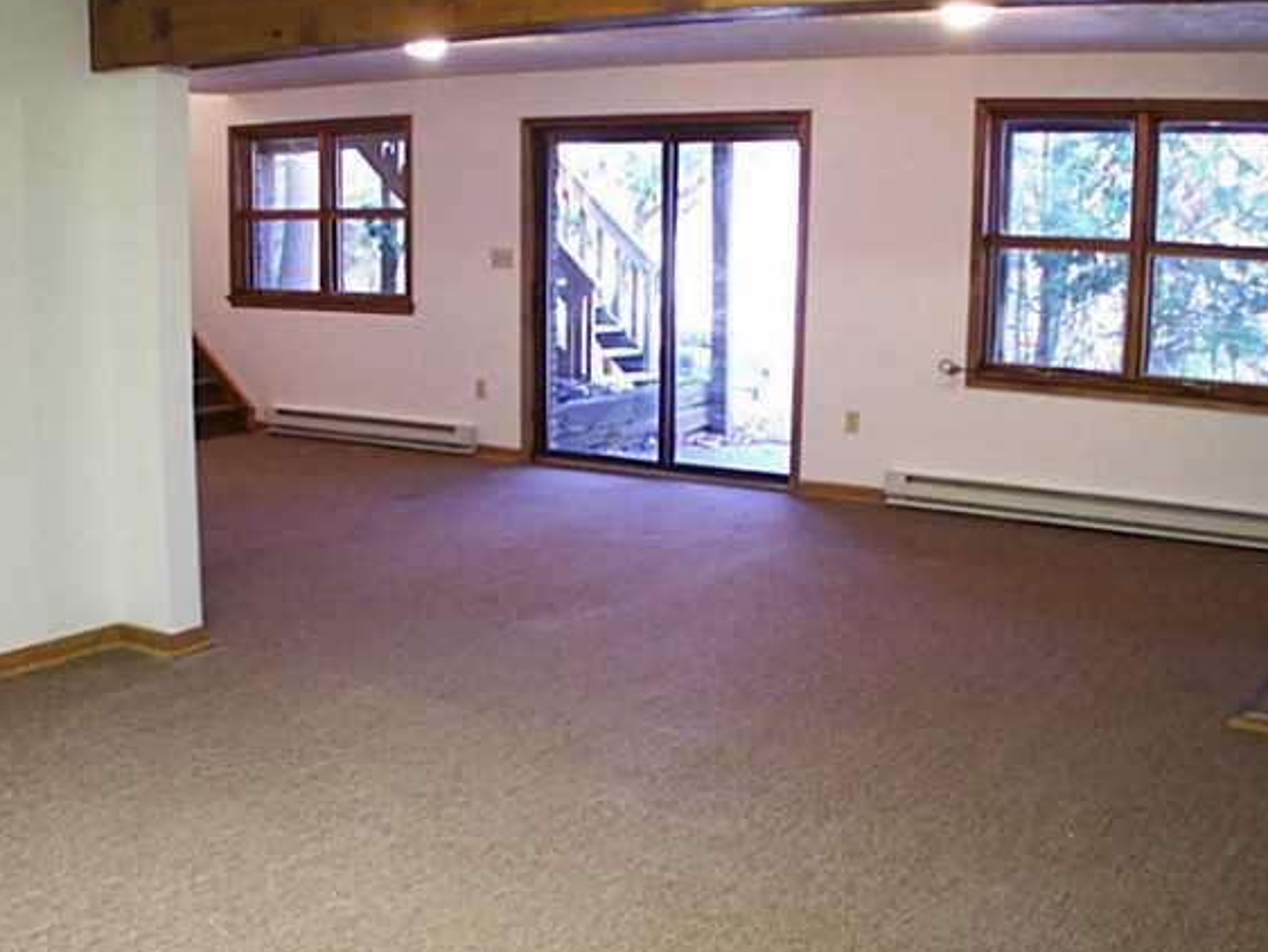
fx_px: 1979
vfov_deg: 27.0
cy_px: 538
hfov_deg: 35.5
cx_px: 714
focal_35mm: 54
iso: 140
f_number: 2.8
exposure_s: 1/8
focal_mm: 6.3
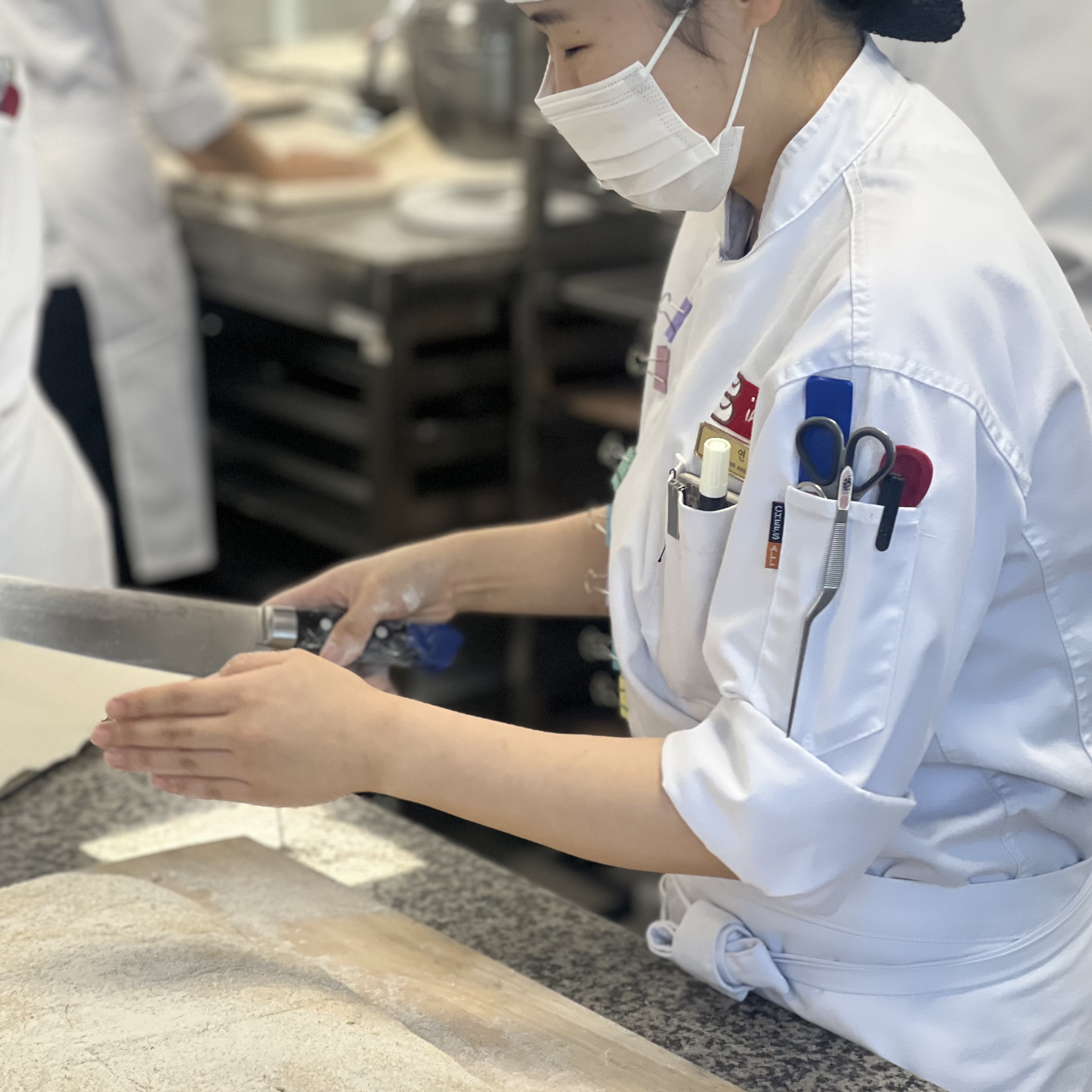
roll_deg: -0.3
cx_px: 546
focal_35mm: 91
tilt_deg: -12.7
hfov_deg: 19.1
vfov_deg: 19.1
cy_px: 431
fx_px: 3248
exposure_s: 1/120
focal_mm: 9
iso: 200
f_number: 2.8
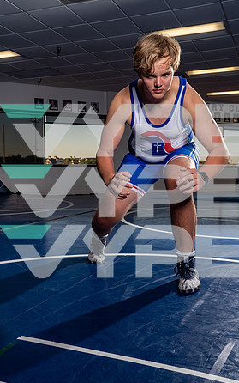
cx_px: 128
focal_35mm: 36
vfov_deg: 54.0
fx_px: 375
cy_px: 192
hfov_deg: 35.3
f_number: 8
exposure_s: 1/250
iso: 200
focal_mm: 35
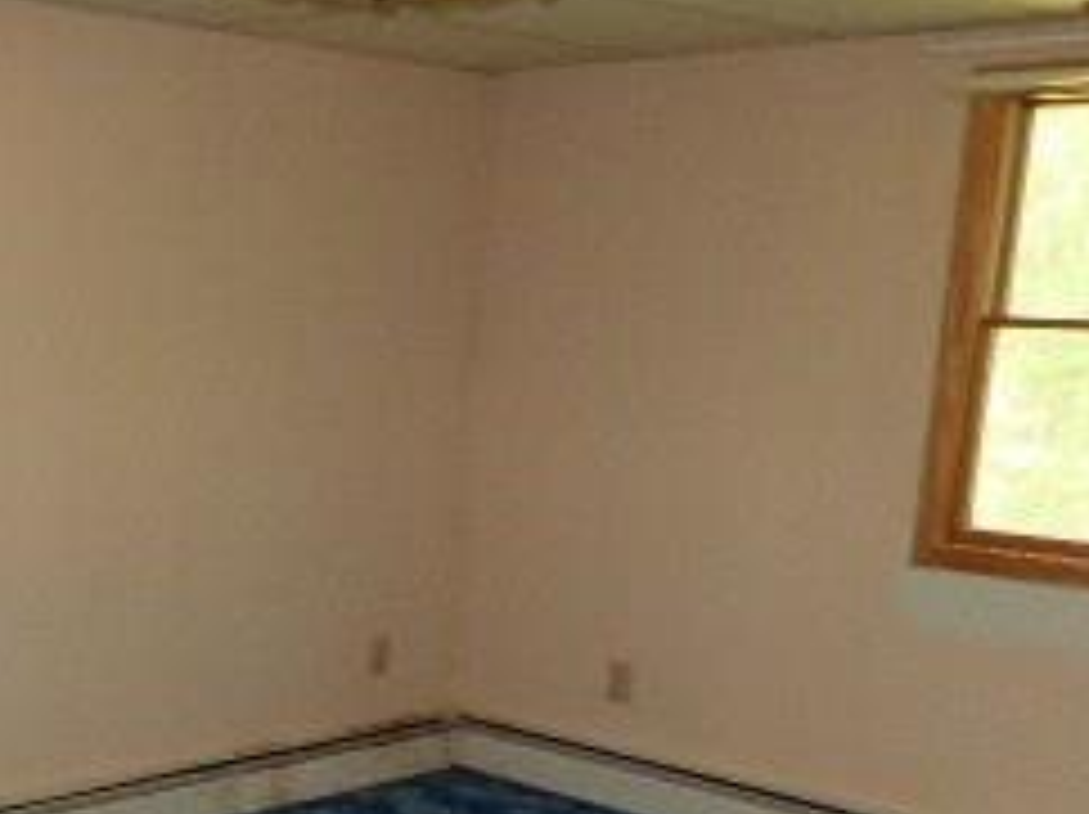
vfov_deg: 26.4
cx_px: 198
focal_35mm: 53
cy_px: 756
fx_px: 1666
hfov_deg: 34.9
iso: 640
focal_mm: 3.58
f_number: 2.8
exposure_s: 1/60
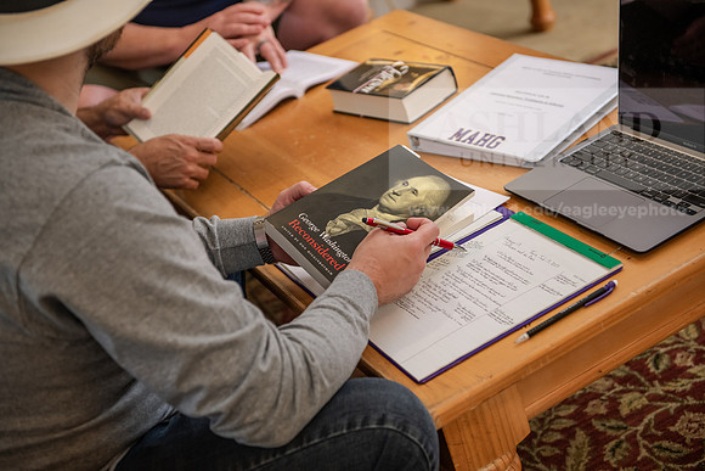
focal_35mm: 58
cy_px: 236
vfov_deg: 23.4
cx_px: 352
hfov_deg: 34.5
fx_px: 1136
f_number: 3.2
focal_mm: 58
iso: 1000
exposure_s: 1/200
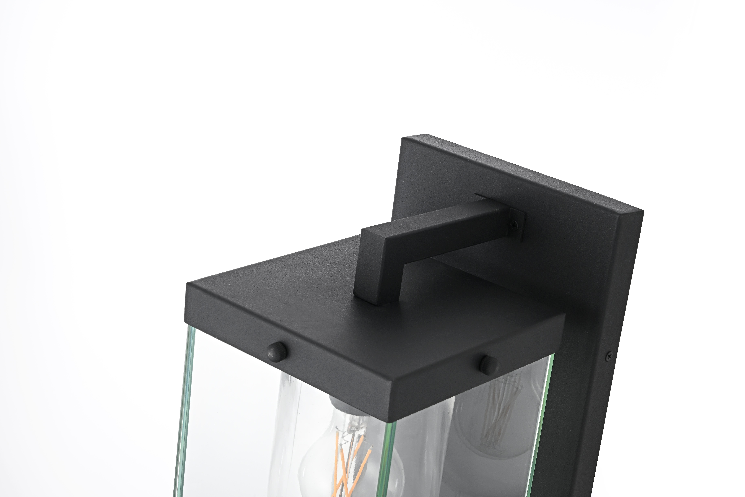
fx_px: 1448
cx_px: 372
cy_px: 248
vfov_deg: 19.5
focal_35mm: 70
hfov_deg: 28.8
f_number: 20
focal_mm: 70
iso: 160
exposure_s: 1/100
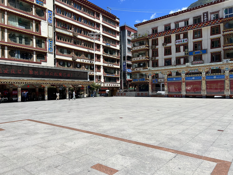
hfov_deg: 67.3
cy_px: 88
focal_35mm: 26
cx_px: 116
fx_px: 175
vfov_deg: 53.1
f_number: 1.5
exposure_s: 1/4831
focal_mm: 5.7
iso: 50
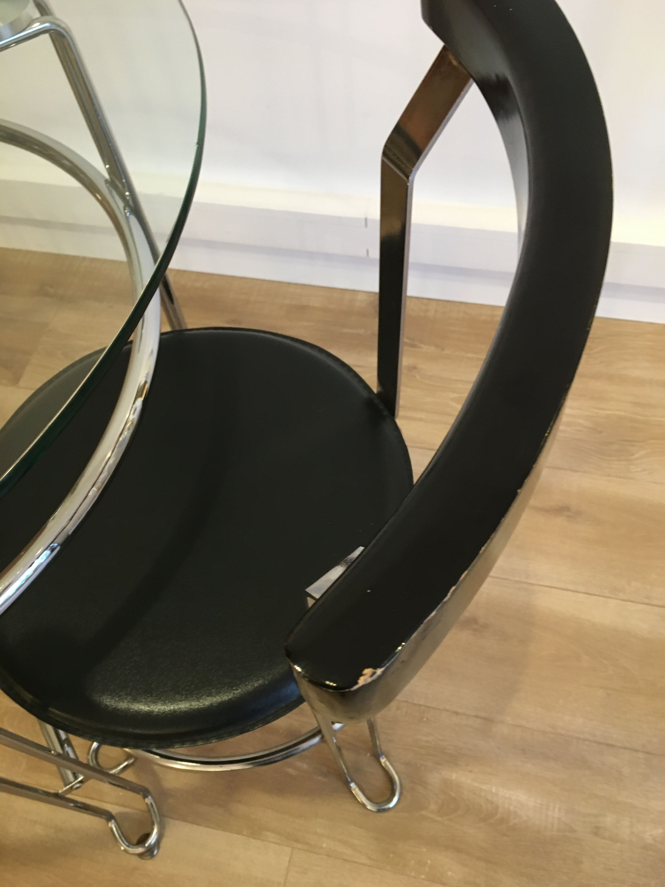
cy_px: 444
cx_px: 332
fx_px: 743
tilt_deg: -58.1
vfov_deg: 61.7
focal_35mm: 29
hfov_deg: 48.2
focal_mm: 4.15
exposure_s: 1/33
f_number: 2.2
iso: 160
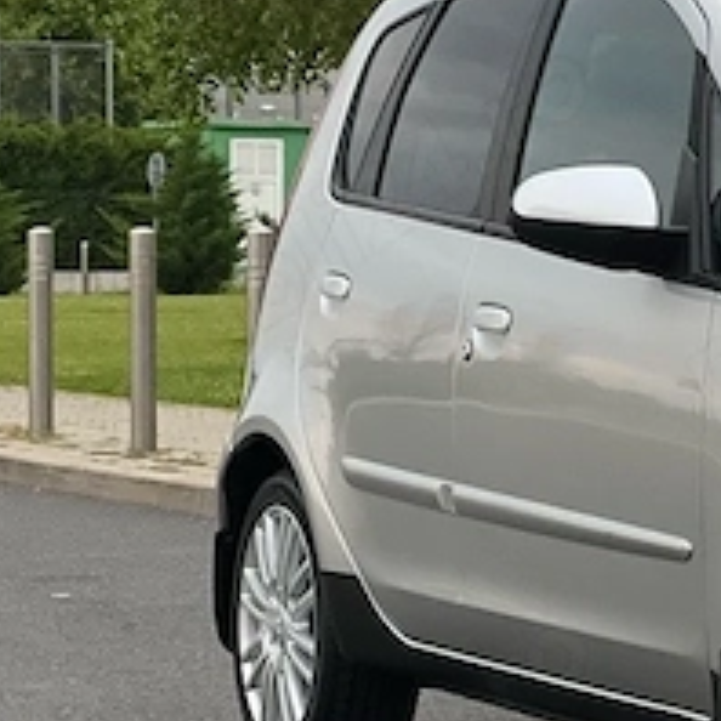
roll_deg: +0.5
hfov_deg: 8.3
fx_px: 4854
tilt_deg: +0.9
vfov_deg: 8.5
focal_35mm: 206
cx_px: 1063
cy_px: 248
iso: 125
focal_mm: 9
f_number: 2.8
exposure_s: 1/121
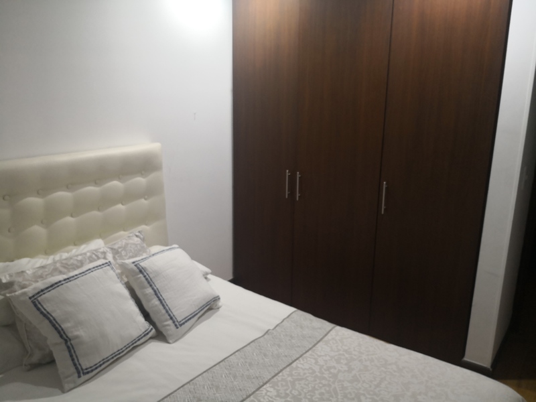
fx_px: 418
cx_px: 268
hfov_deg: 65.3
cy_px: 201
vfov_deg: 51.4
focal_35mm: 27
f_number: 1.6
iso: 100
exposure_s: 1/50
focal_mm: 3.95
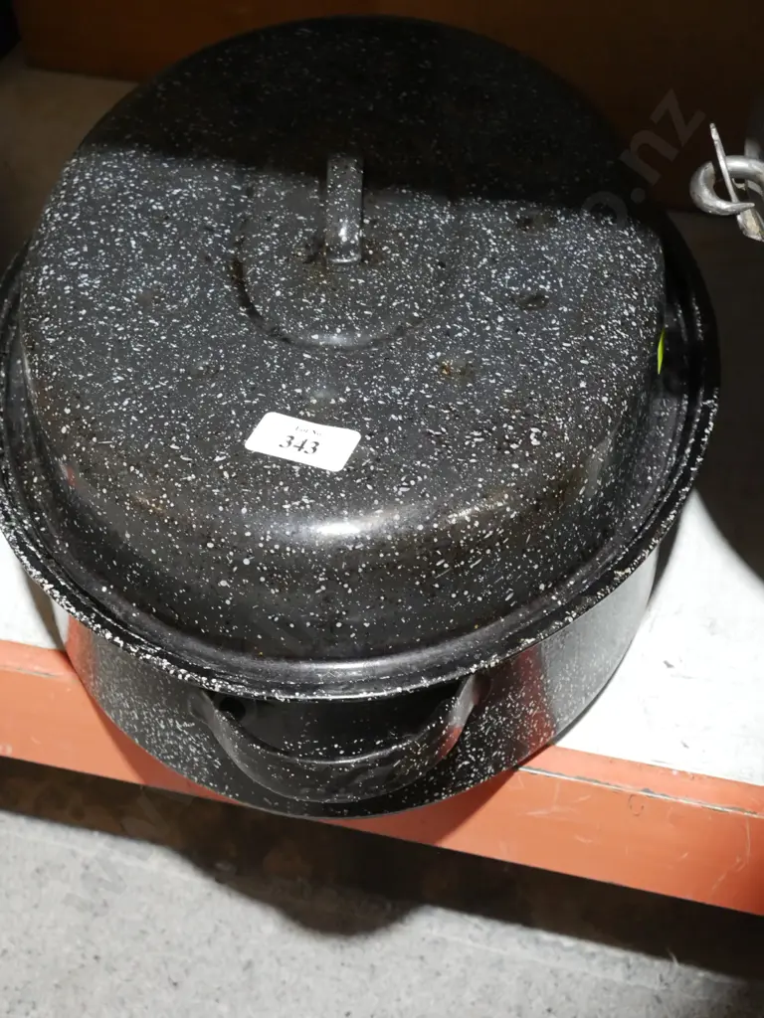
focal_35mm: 68
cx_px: 382
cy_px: 509
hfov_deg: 21.6
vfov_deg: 28.6
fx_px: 2001
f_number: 5.4
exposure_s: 1/80
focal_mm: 34
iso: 3200
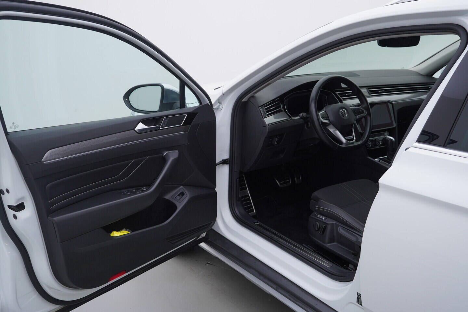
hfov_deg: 53.1
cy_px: 156
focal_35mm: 36
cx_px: 234
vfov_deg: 36.9
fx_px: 468
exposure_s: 1/80
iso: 125
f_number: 4
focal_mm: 24
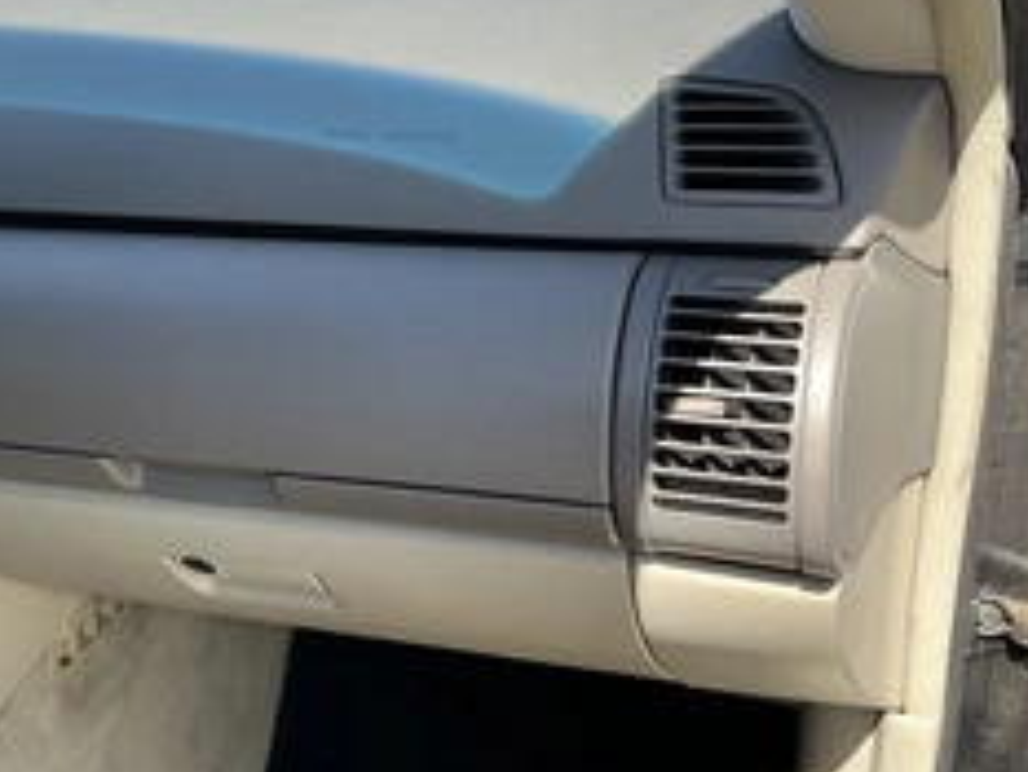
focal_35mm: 48
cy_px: 353
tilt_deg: -19.5
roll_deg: +1.6
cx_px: 300
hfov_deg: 38.9
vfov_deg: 30.3
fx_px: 1426
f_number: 1.8
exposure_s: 1/161
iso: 20
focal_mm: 3
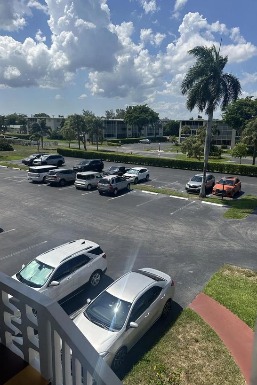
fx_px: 278
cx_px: 134
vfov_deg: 69.4
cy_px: 189
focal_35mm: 26
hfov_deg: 49.5
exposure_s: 1/7042
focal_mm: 6.86
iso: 80
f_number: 1.78
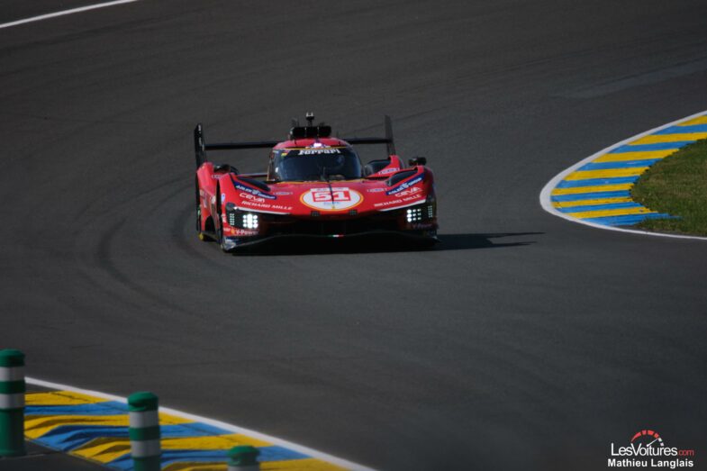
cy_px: 236
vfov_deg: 2.4
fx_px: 11171
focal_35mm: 569
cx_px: 354
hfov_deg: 3.6
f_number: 6.3
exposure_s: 1/2000
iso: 250
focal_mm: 379.3
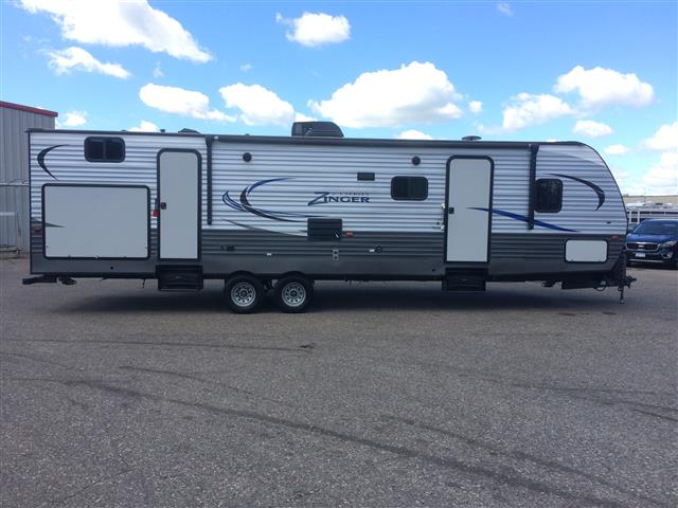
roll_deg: +0.5
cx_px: 339
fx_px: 568
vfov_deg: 48.2
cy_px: 254
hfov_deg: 61.7
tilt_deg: -4.8
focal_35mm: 29
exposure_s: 1/805
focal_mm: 4.15
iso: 32
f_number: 2.2
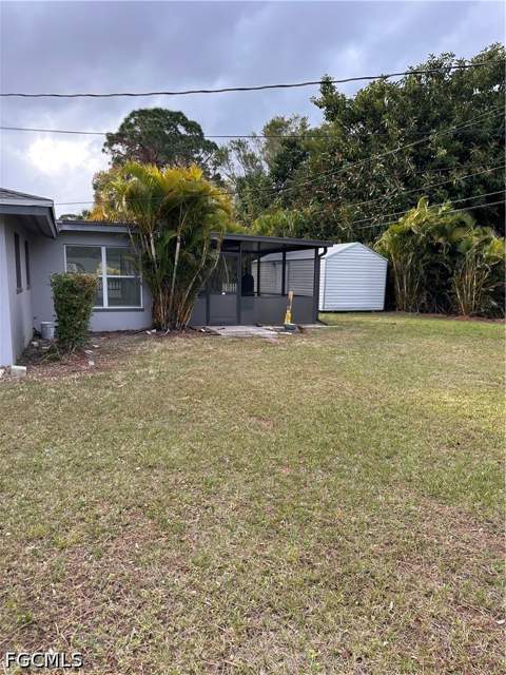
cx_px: 253
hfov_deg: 56.8
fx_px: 468
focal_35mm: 24
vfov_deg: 71.6
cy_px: 338
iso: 80
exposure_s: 1/663
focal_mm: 6.86
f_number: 1.78
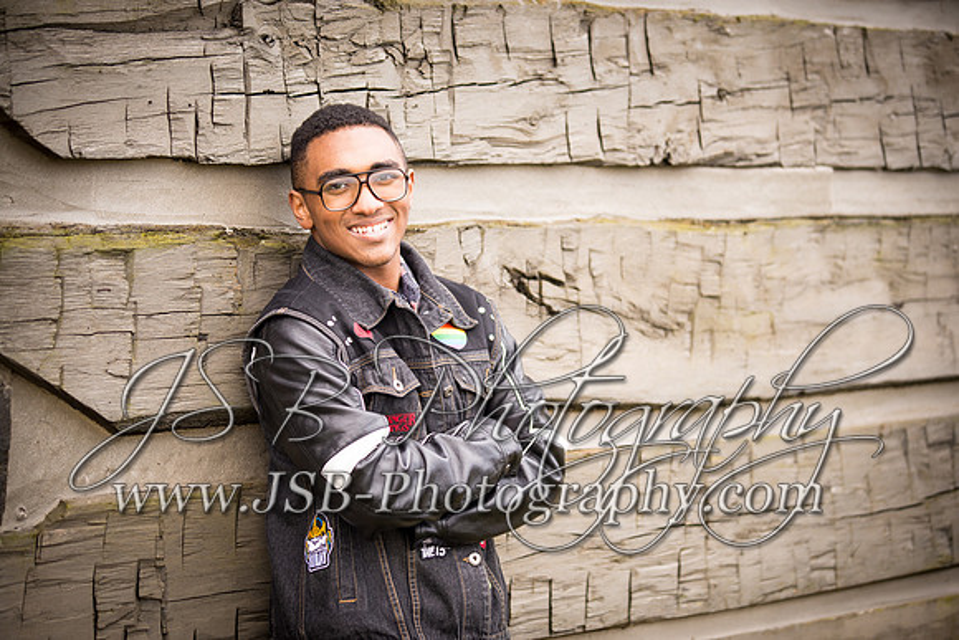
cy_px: 320
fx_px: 2664
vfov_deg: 13.7
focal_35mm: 100
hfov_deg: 20.4
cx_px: 480
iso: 200
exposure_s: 1/50
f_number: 2.8
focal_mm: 100
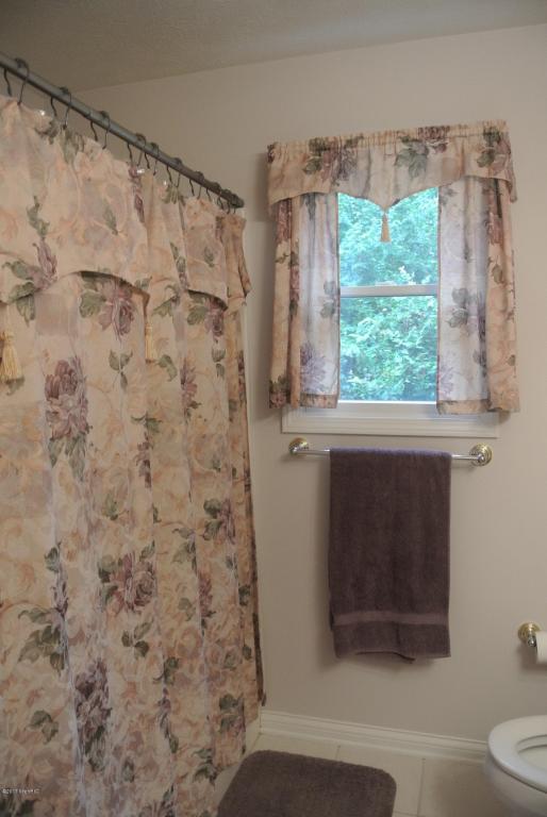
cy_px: 408
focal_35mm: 27
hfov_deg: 48.0
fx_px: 614
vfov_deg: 67.3
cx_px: 274
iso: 400
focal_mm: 10
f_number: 3.5
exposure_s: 1/40
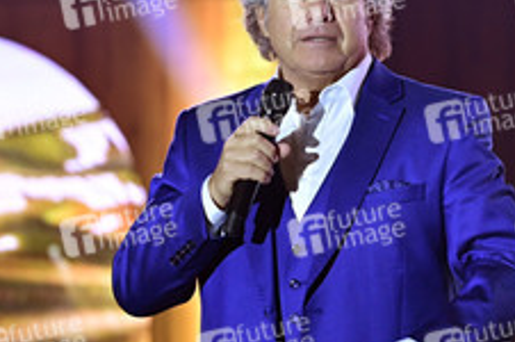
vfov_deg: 3.4
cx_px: 286
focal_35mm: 399
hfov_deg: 5.2
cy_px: 173
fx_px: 5700
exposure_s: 1/250
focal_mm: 200
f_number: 2.8
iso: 1600
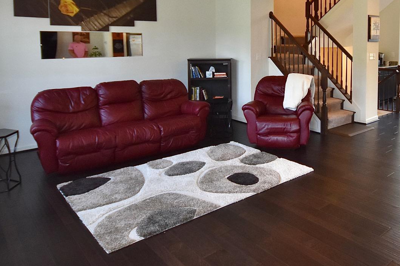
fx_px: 322
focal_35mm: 29
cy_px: 66
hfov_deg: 61.5
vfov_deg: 43.5
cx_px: 278
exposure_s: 1/160
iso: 800
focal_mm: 10
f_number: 4
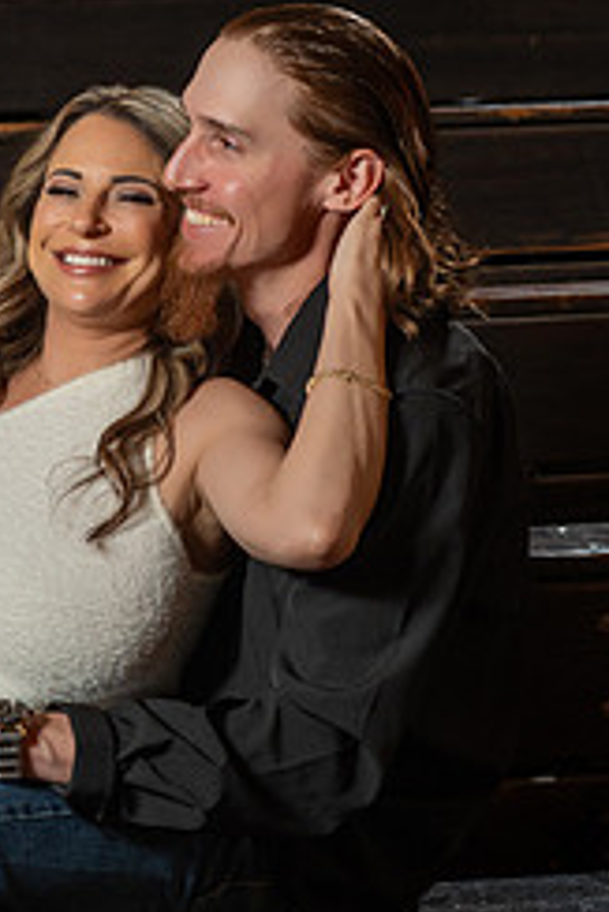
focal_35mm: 96
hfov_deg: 14.2
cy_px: 213
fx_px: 2432
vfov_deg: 21.0
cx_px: 93
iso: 800
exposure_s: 1/60
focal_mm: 52
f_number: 4
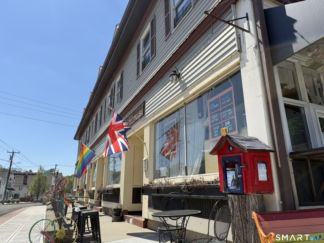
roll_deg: -0.2
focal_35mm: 24
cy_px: 122
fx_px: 225
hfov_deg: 71.6
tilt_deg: +16.7
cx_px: 162
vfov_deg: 56.8
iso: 100
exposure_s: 1/3584
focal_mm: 6.76
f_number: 1.78
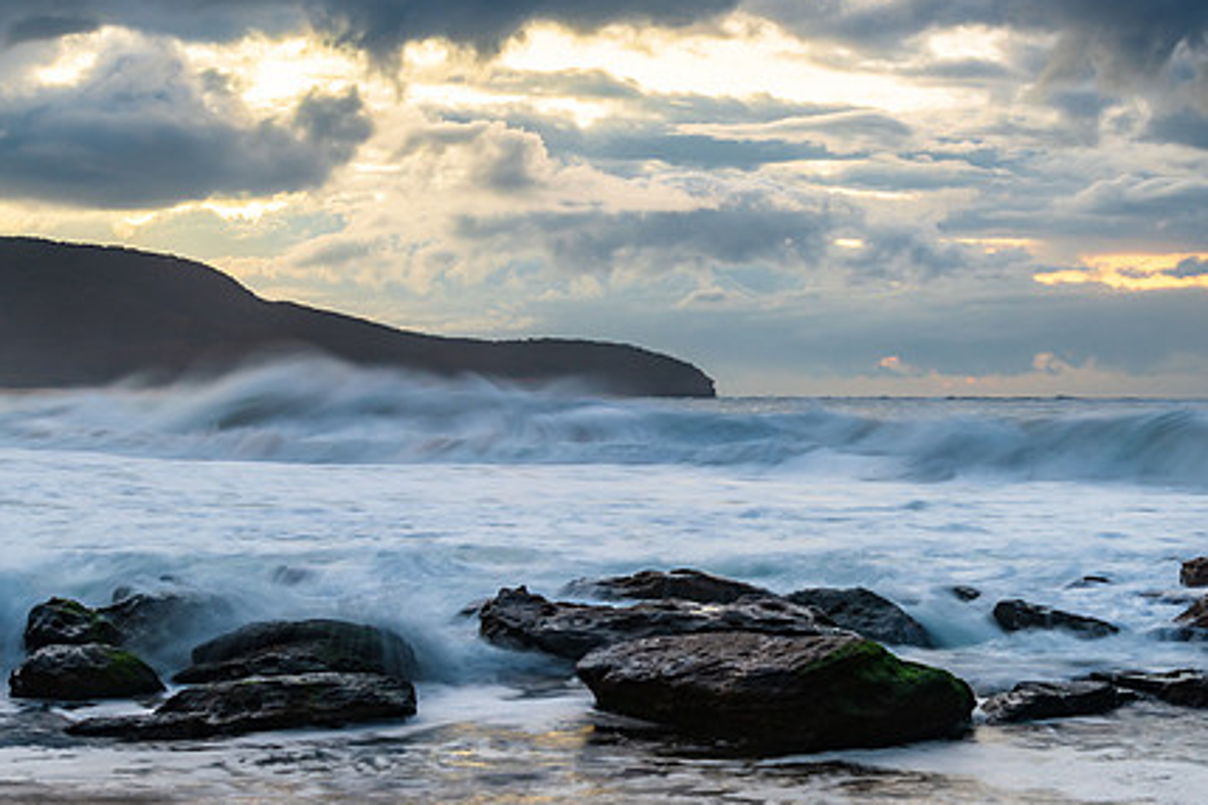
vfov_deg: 19.7
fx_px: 2315
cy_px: 419
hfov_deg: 29.2
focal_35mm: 69
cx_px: 727
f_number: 8
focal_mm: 48
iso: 160
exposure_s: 1/2
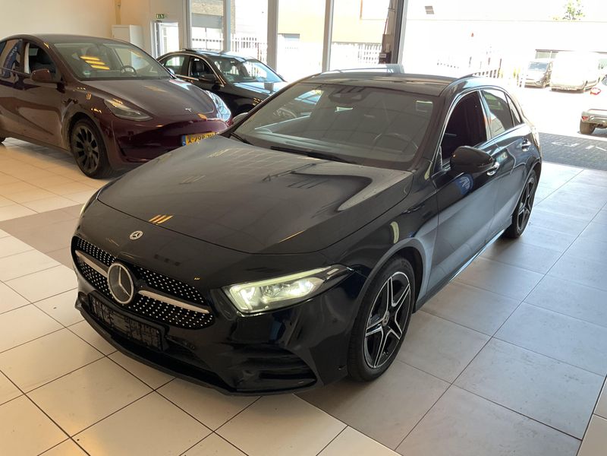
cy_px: 228
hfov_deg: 61.7
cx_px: 304
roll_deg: -2.7
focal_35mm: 29
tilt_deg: -16.6
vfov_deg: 48.2
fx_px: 509
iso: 50
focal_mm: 3
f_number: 1.8
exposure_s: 1/100
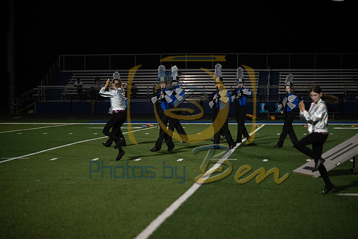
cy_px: 120
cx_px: 179
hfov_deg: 17.1
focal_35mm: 120
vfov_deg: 11.4
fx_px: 1194
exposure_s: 1/1250
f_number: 2.8
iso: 3200
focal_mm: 120
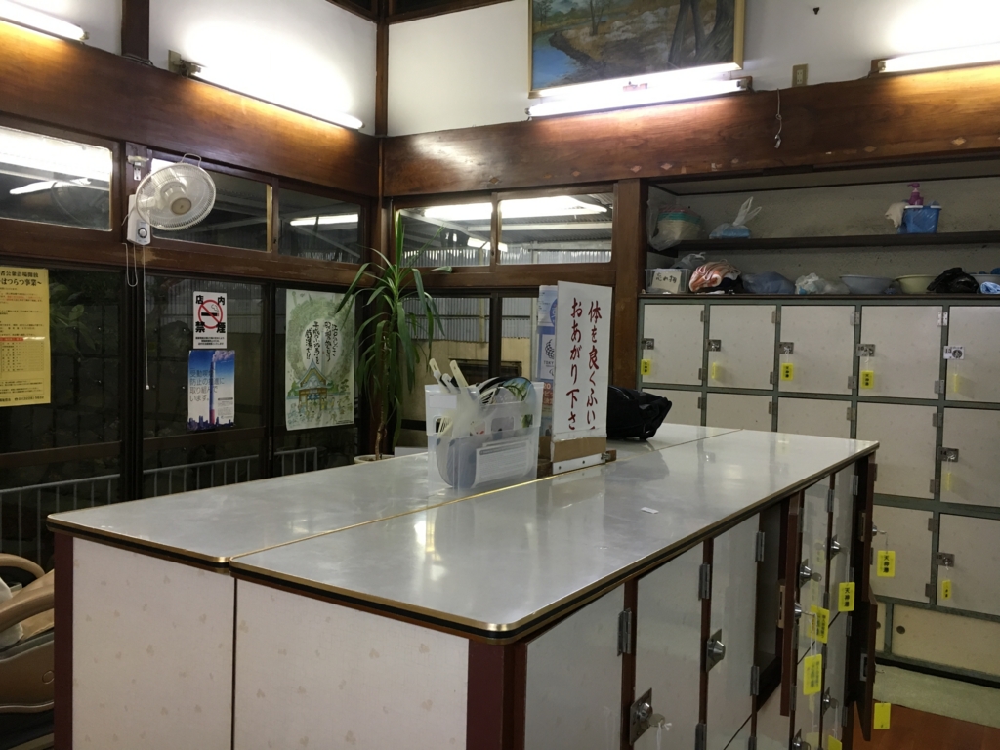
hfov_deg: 61.7
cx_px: 500
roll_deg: -1.4
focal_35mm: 29
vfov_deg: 48.2
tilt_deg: -2.6
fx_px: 838
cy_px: 375
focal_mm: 4.15
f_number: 2.2
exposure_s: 1/33
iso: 125
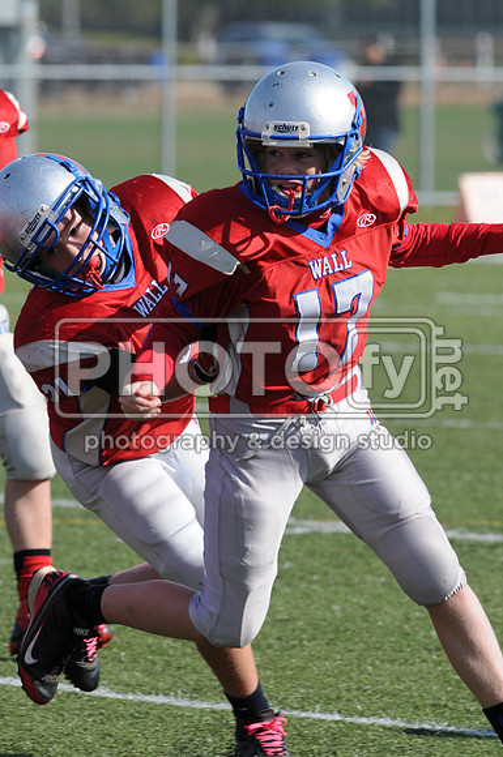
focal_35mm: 450
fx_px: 9459
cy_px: 378
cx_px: 252
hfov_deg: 3.0
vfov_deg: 4.6
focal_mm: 300
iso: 200
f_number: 8
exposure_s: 1/500
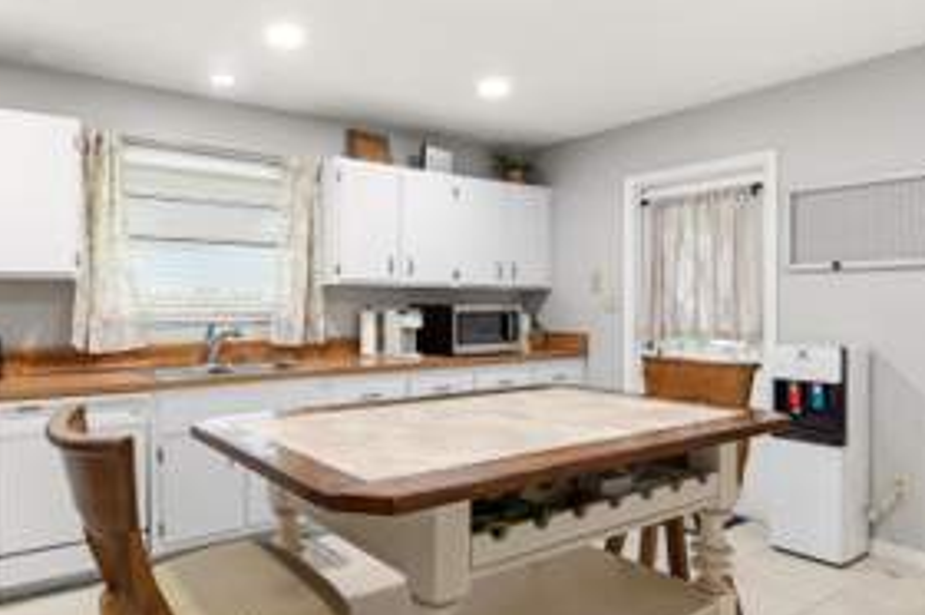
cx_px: 367
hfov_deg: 73.0
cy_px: 312
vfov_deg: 53.0
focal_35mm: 24
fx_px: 616
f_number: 9
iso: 250
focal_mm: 14
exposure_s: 1/1.67
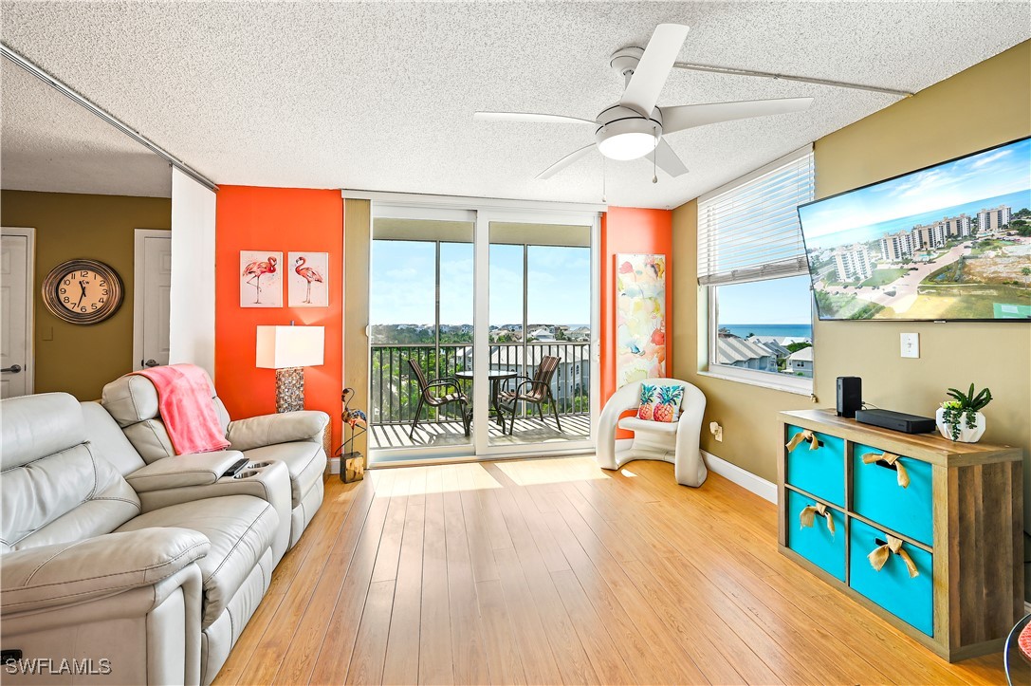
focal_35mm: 14
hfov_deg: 104.3
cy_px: 343
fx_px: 401
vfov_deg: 81.1
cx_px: 516
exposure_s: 1/3
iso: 100
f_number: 8
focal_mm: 14
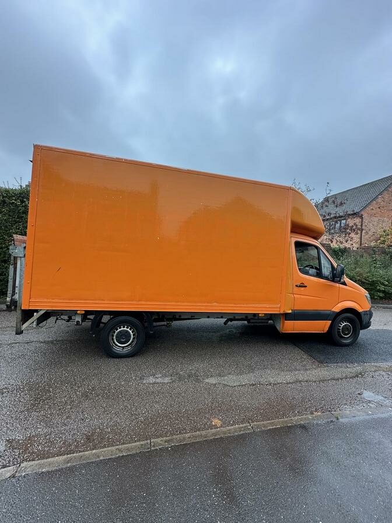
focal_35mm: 14
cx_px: 196
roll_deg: -1.1
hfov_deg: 85.7
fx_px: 211
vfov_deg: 102.1
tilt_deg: -1.2
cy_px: 262
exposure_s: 1/99
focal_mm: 2.22
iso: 100
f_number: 2.2
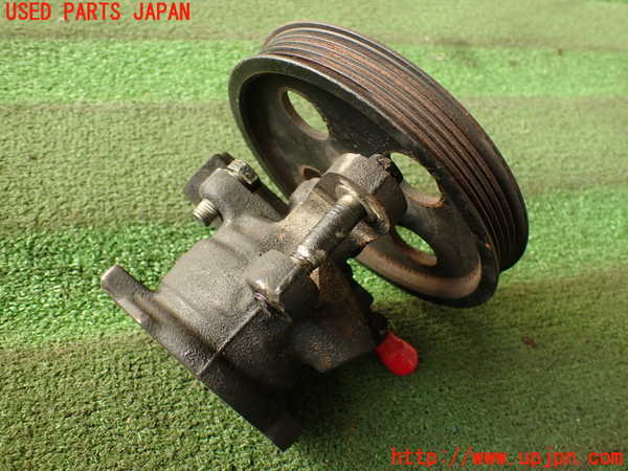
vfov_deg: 44.2
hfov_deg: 56.8
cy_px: 236
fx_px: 581
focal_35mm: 32
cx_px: 314
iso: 160
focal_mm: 5.79
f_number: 2.4
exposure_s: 1/60
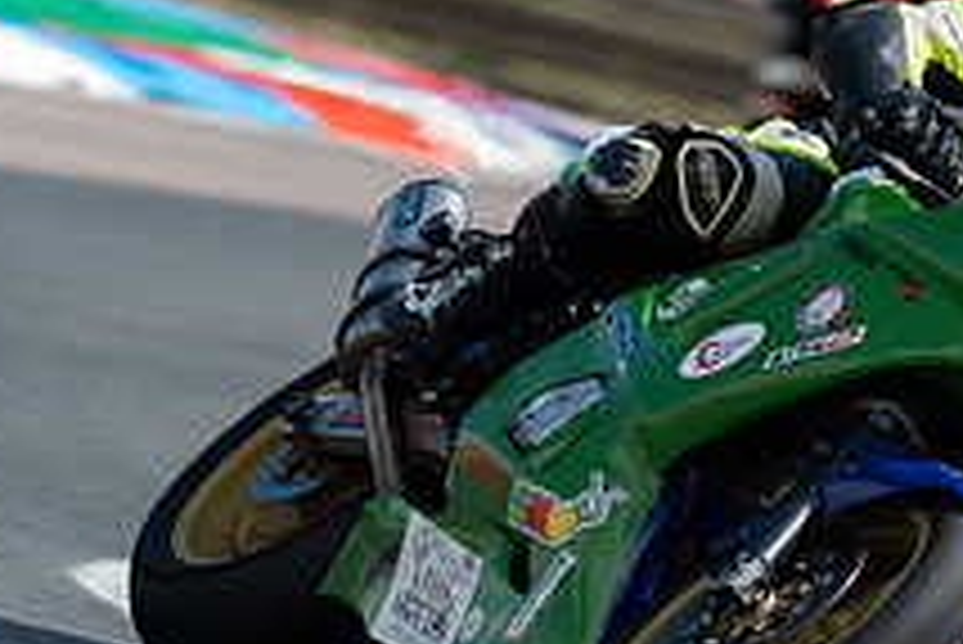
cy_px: 404
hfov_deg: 1.7
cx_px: 907
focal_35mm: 1238
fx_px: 33138
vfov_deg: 1.1
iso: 125
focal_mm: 400
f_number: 8
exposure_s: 1/320
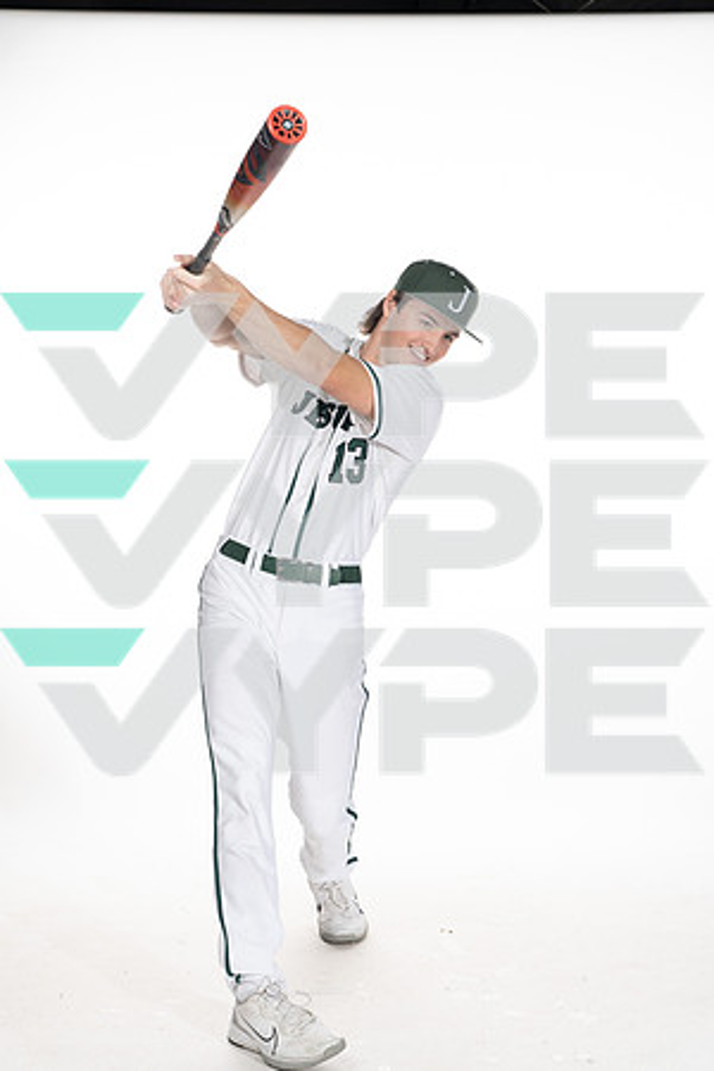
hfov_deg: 23.8
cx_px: 357
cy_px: 536
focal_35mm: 57
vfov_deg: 35.1
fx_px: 1696
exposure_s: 1/250
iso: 400
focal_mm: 57
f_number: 6.3
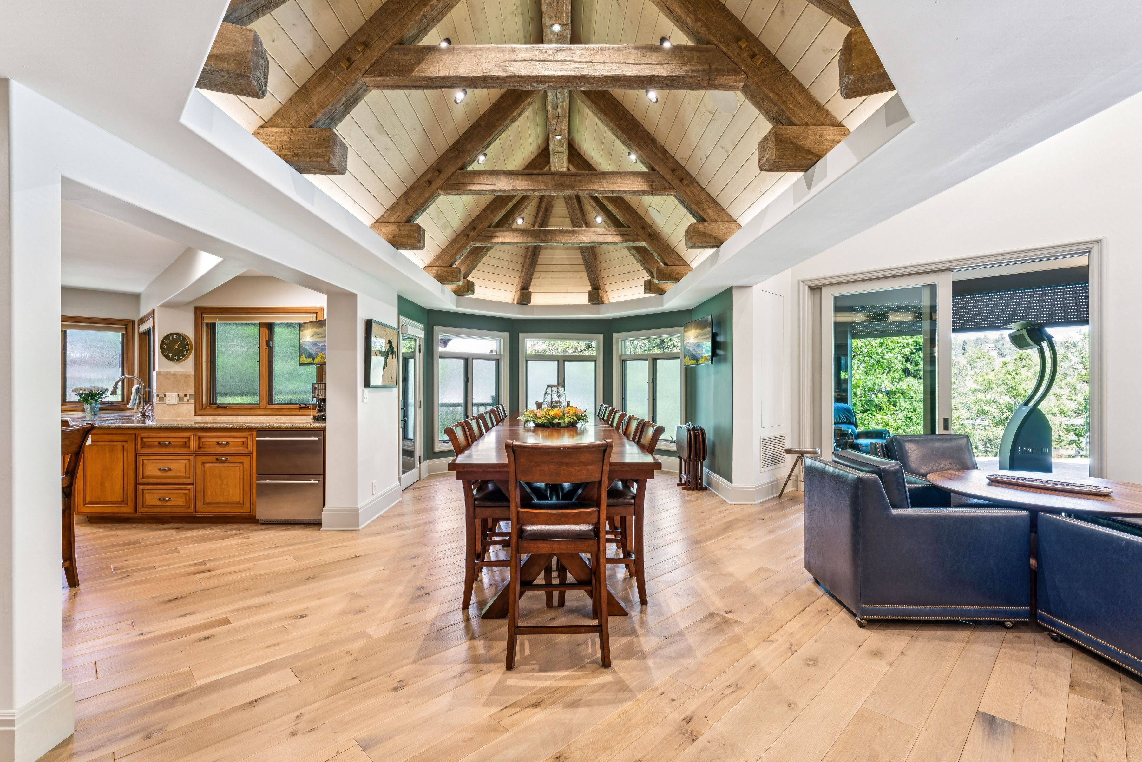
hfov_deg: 95.3
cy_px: 381
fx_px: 520
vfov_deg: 72.4
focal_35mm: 16
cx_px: 571
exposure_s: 1/1.67
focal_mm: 16.4
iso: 100
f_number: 13
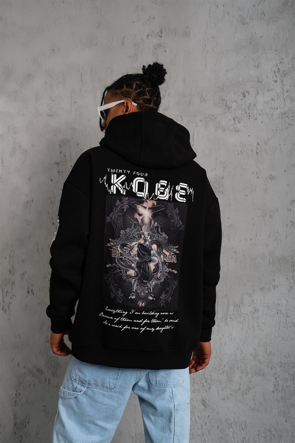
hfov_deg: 37.9
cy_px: 222
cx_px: 148
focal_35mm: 35
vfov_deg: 54.4
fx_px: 430
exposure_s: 1/160
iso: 160
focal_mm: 23
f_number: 5
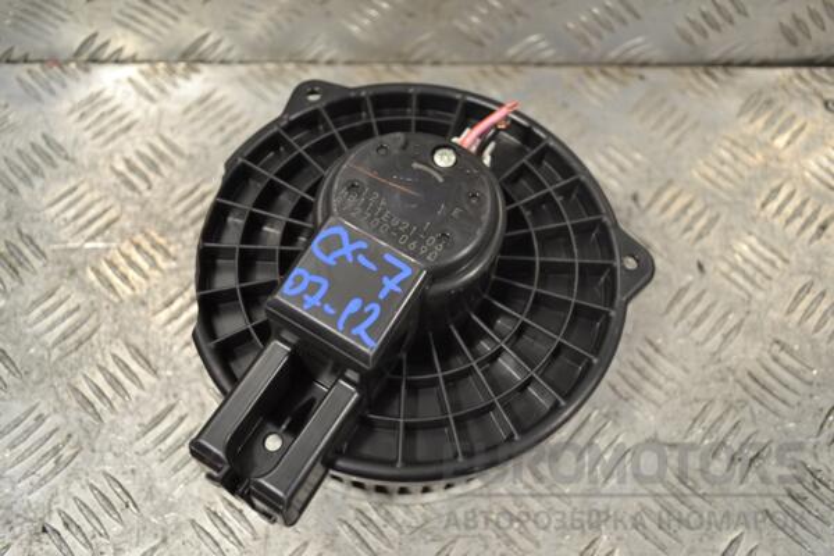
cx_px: 417
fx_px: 764
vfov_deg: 40.0
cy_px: 278
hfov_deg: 57.2
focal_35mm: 33
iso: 110
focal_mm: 22
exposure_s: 1/30
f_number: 3.8
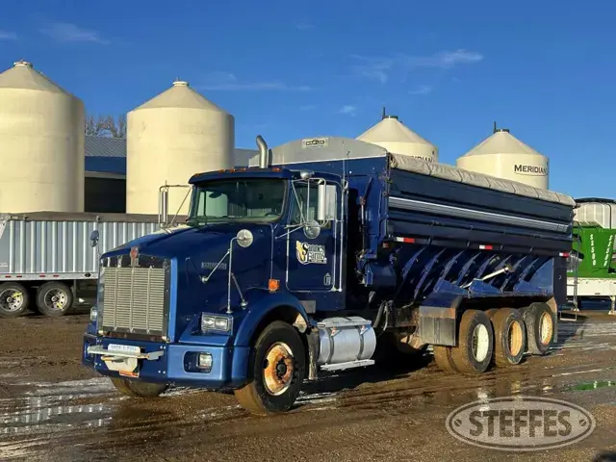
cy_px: 231
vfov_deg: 30.3
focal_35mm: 48
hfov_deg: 39.7
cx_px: 308
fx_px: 854
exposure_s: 1/4016
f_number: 1.78
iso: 64
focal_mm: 6.86
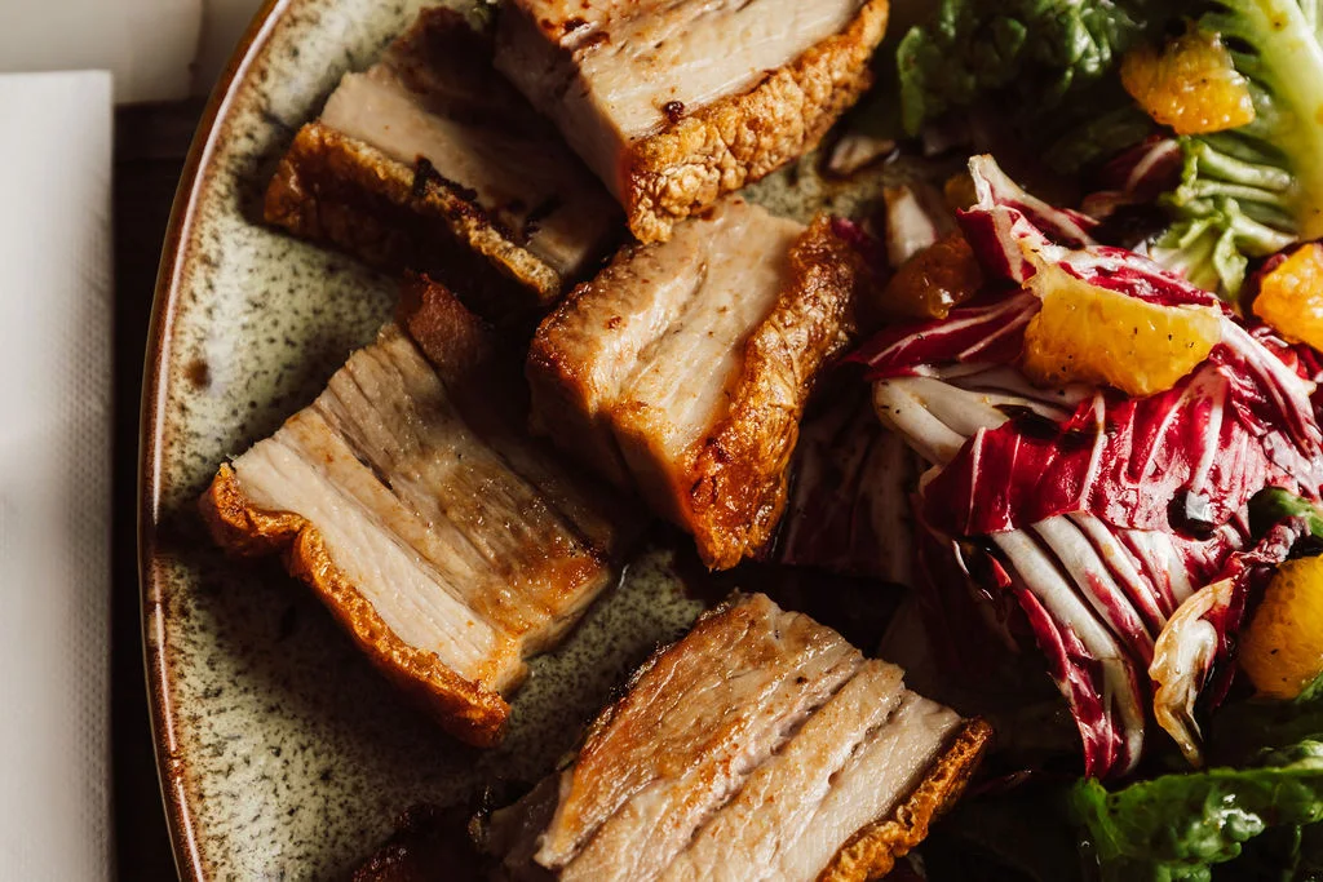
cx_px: 662
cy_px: 441
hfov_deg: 7.4
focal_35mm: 279
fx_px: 10254
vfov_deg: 4.9
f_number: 5
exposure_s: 1/125
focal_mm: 35
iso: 160
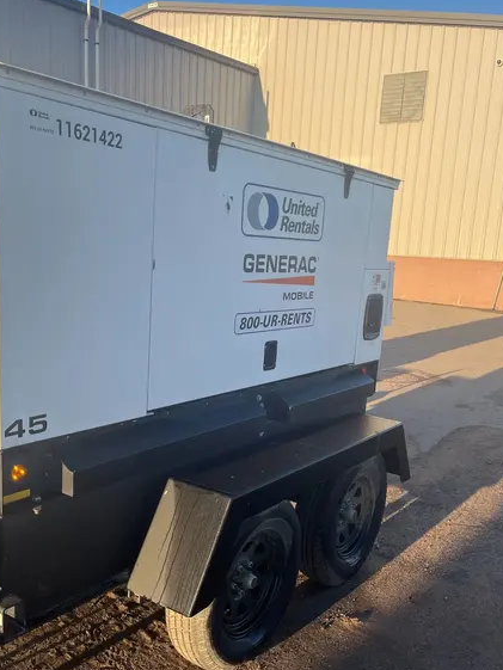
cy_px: 396
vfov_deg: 53.6
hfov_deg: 41.8
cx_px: 256
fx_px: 658
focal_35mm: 34
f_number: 1.6
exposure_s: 1/1225
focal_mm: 5.1
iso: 50
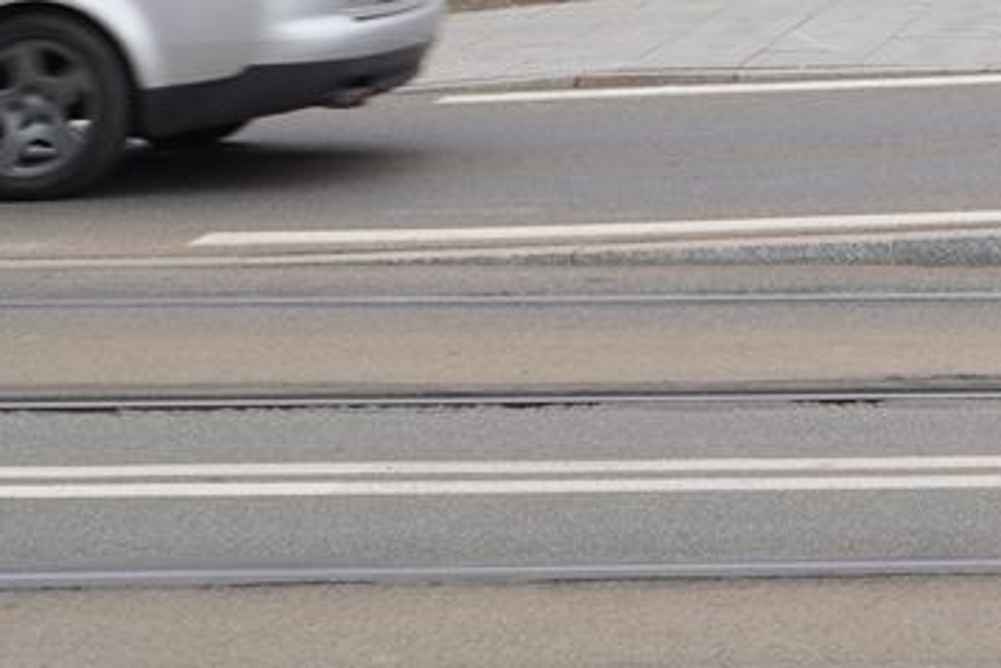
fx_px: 3727
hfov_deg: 14.1
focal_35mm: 134
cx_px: 1602
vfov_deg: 8.9
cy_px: -1135
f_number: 8
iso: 100
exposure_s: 1/100
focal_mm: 24
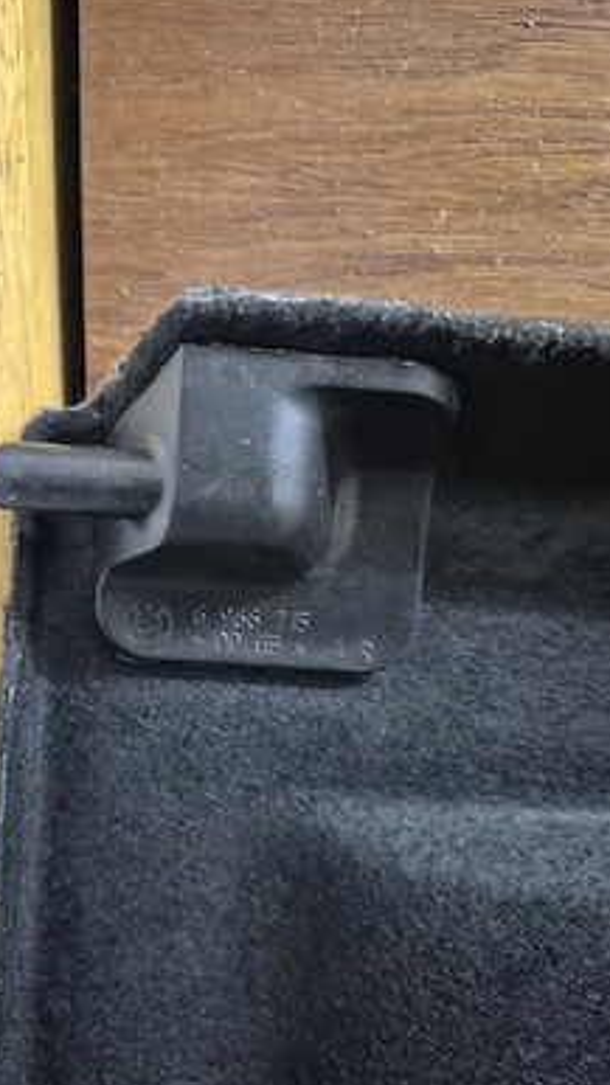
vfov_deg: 71.9
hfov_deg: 43.9
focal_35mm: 26
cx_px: 222
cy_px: 545
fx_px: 748
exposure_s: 1/25
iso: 1600
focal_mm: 5.4
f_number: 1.8
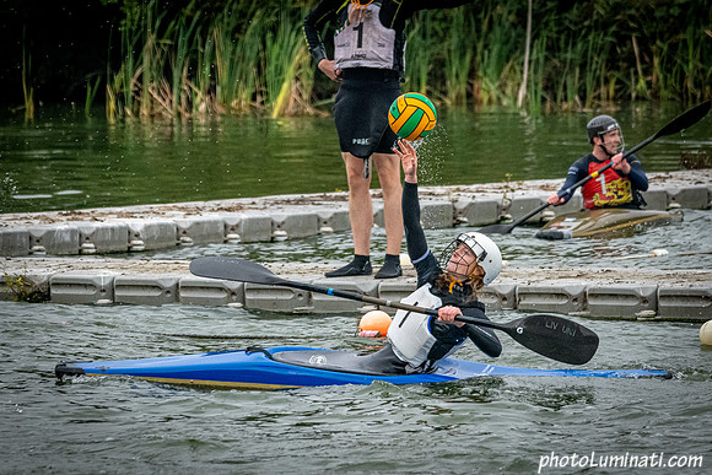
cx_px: 432
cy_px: 297
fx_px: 8121
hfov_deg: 5.0
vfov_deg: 3.4
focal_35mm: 411
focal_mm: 270
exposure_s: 1/2500
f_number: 8
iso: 3200
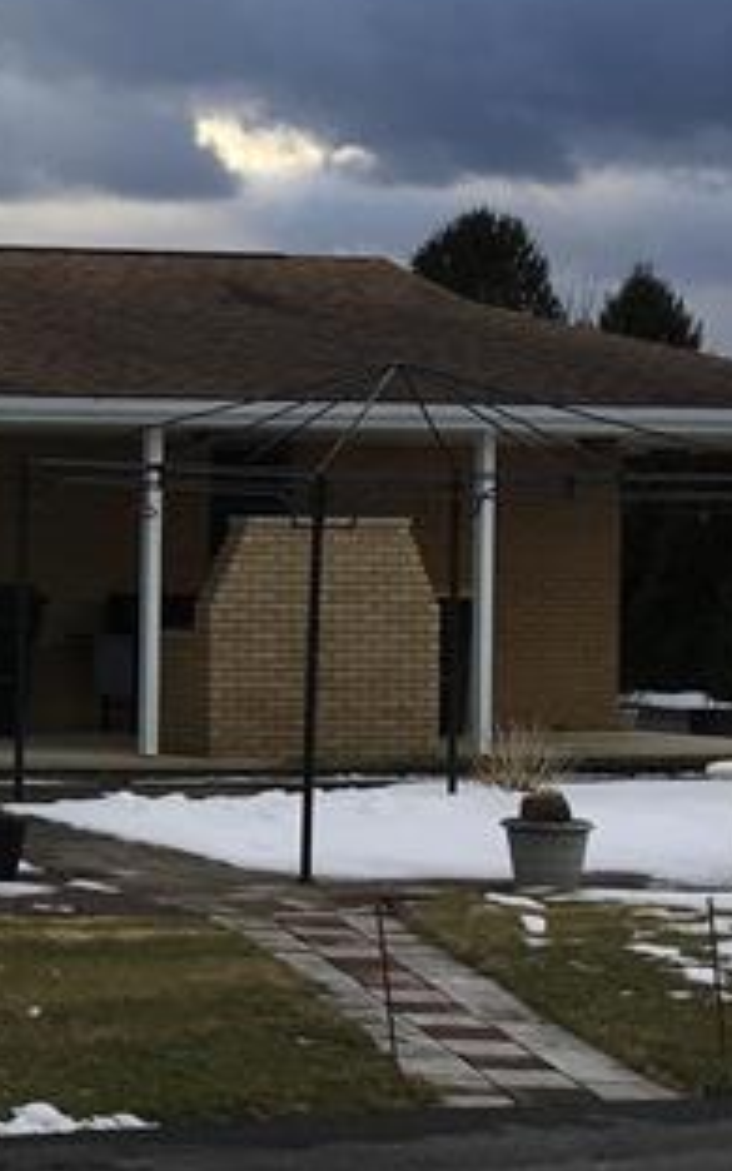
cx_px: -747
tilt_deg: -1.8
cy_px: 604
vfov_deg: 20.6
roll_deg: -1.3
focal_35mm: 101
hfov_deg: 11.6
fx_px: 3224
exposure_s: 1/460
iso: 25
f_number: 2.2
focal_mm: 4.15
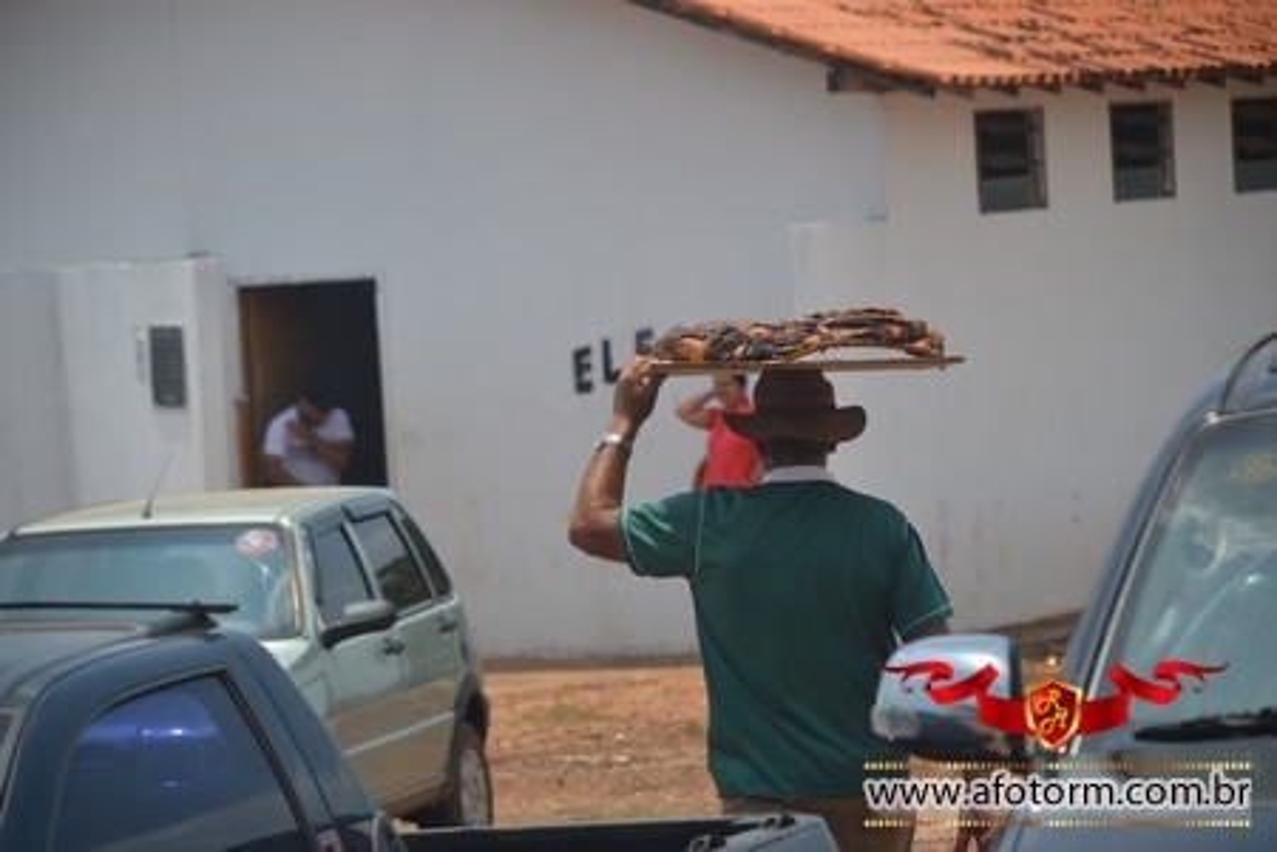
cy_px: 426
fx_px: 7183
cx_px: 638
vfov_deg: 6.8
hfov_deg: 10.2
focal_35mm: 202
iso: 100
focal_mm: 135
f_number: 5.6
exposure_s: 1/500
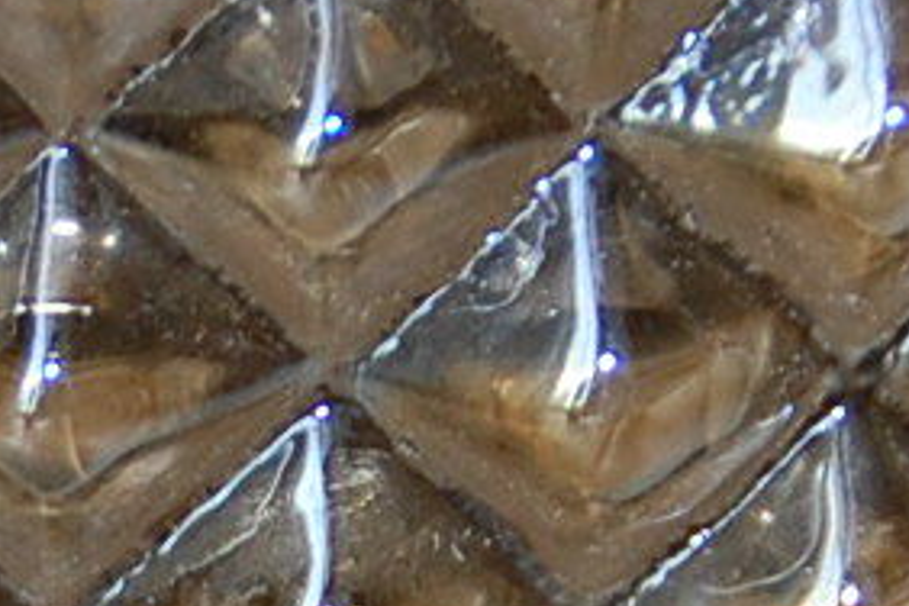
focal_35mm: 400
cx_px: -55
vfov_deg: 3.4
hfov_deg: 5.1
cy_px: 612
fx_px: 10099
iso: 400
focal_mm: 50
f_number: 4.8
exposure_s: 1/60
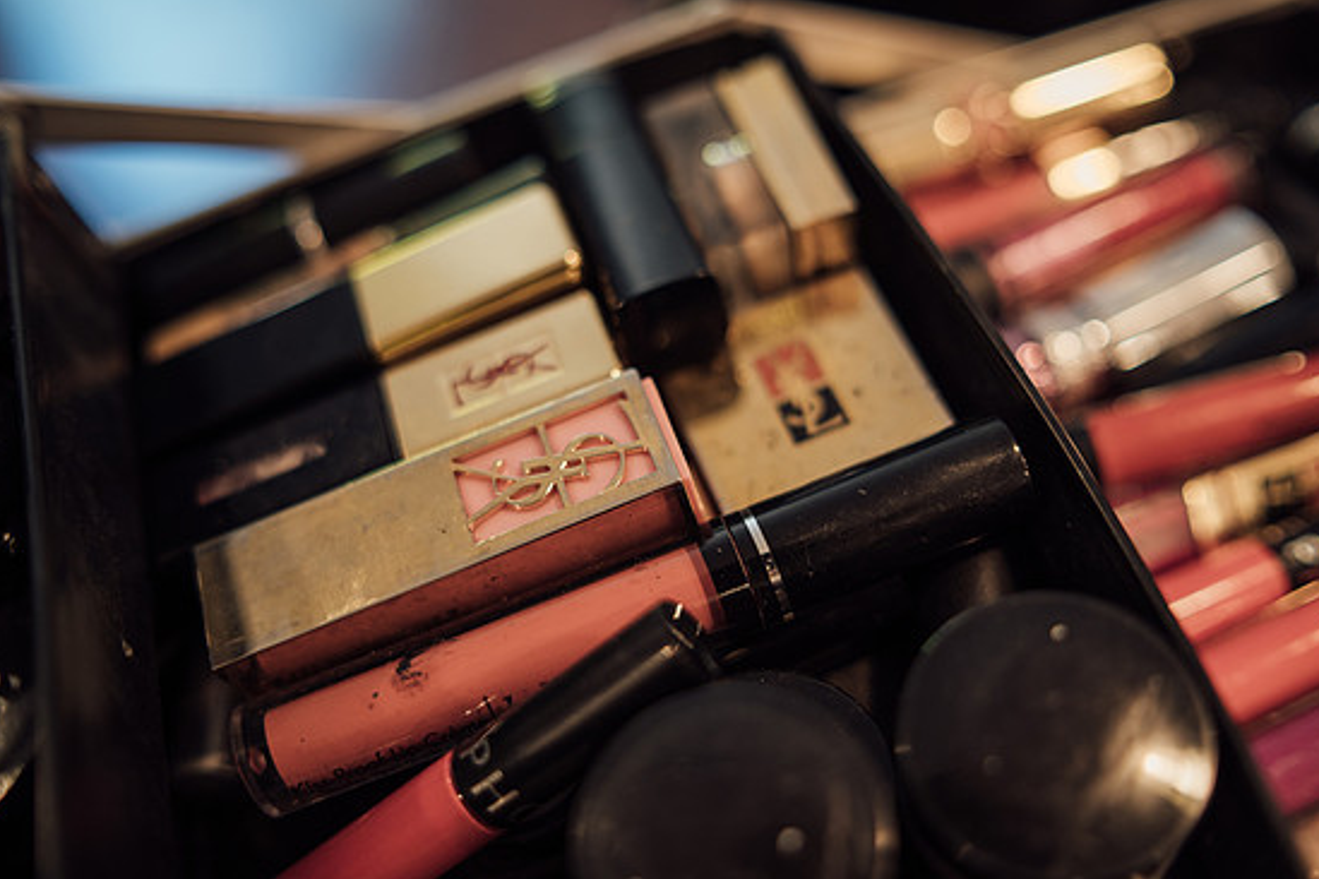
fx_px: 1356
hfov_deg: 51.9
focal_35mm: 37
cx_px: 666
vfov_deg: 35.9
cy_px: 460
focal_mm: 35
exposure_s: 1/160
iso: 320
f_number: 2
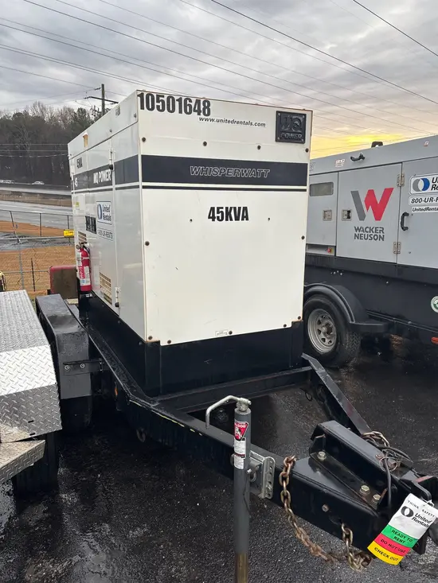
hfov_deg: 53.1
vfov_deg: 67.3
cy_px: 292
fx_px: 439
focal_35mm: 26
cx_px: 219
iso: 64
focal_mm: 5.96
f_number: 1.6
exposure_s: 1/121
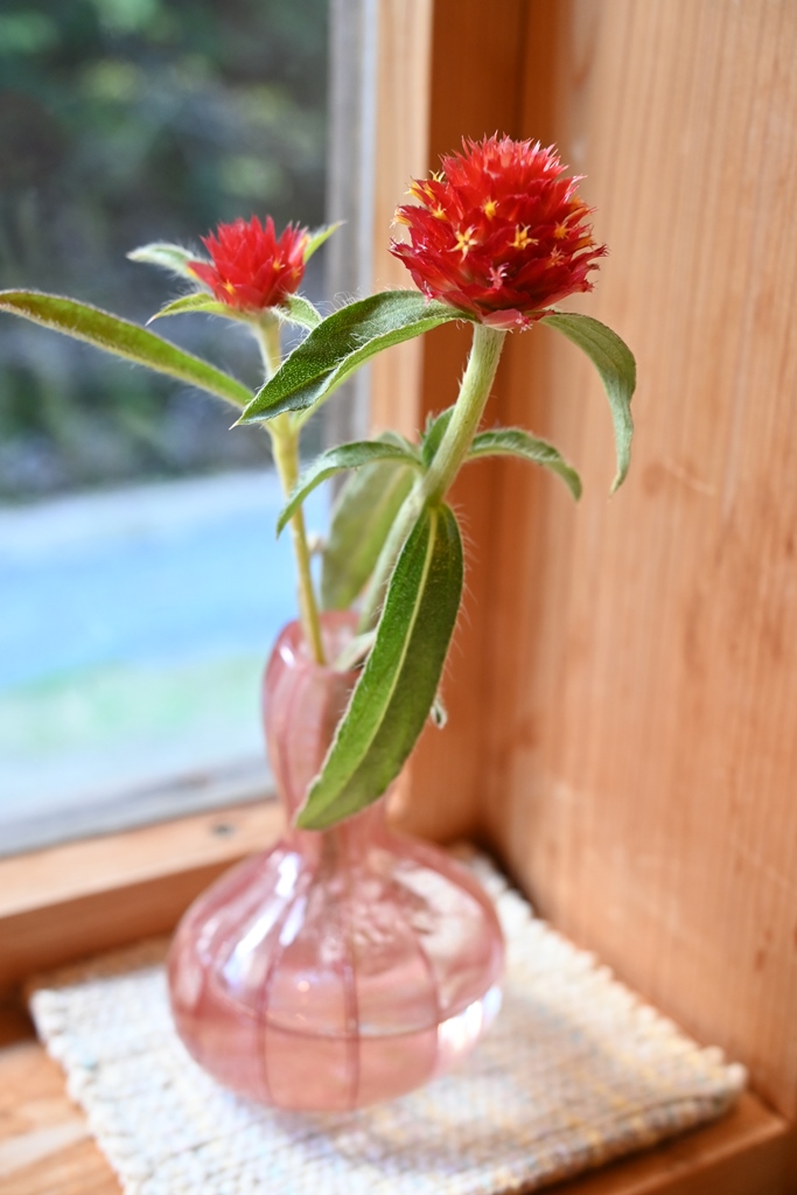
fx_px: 1319
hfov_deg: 33.6
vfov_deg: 48.7
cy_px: 598
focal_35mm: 40
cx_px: 398
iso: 450
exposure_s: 1/40
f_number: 5.6
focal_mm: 26.5
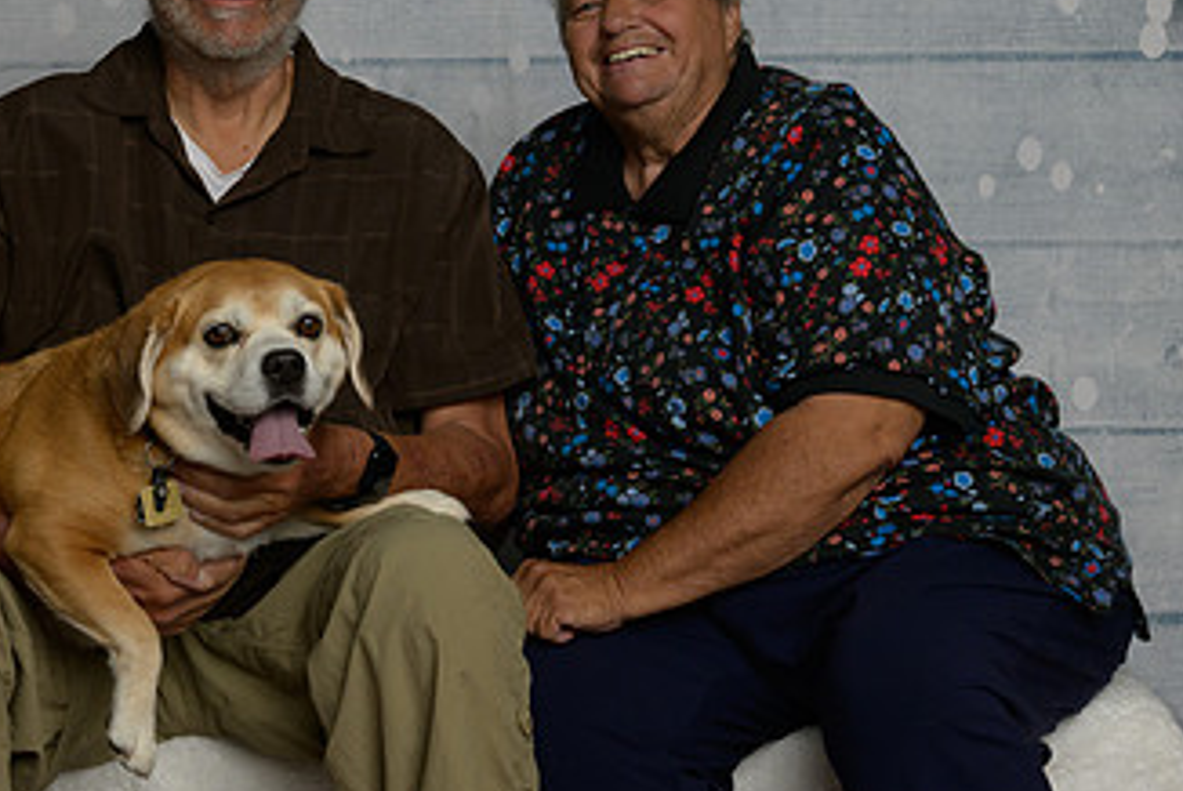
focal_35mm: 76
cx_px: 530
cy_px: 267
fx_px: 2500
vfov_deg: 17.9
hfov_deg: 26.6
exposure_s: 1/125
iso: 400
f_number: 10
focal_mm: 40
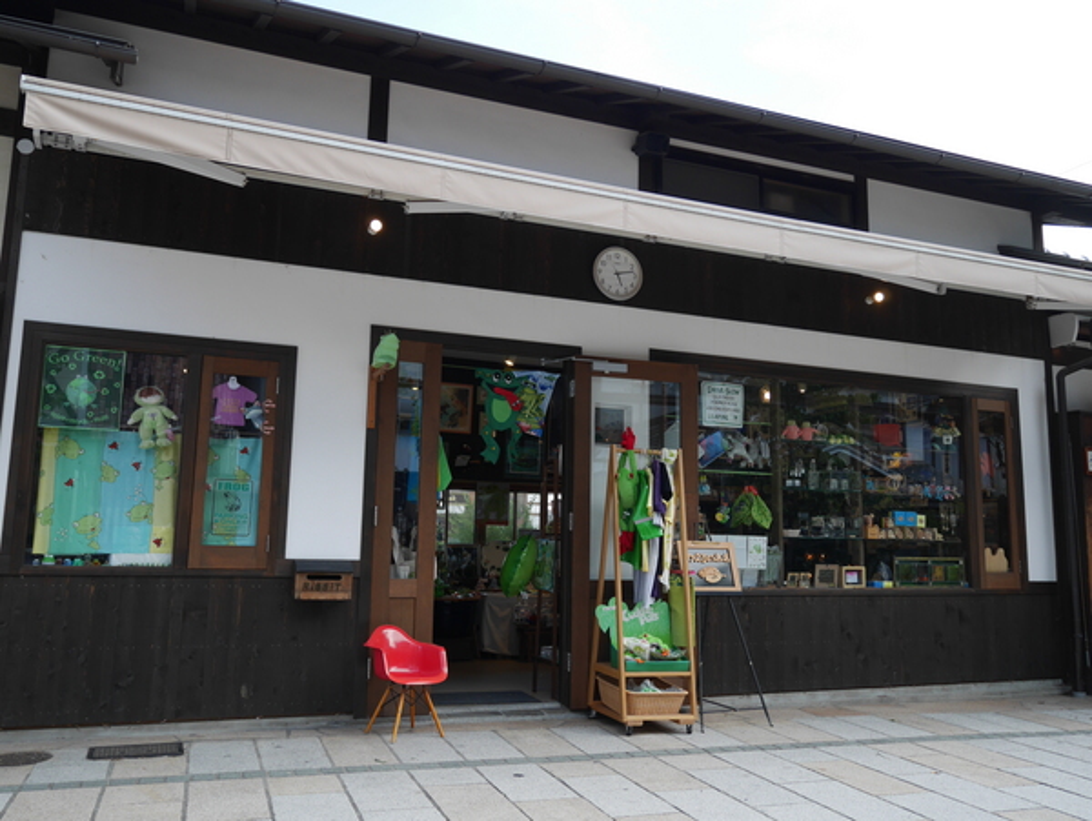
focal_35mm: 30
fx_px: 947
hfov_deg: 59.9
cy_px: 410
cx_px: 546
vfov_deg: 46.9
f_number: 4.5
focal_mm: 15
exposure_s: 1/125
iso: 200
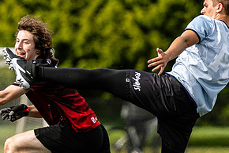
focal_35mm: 926
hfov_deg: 2.2
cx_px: 96
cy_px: 52
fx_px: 5887
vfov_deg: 1.5
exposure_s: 1/2500
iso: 200
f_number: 2.8
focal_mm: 200
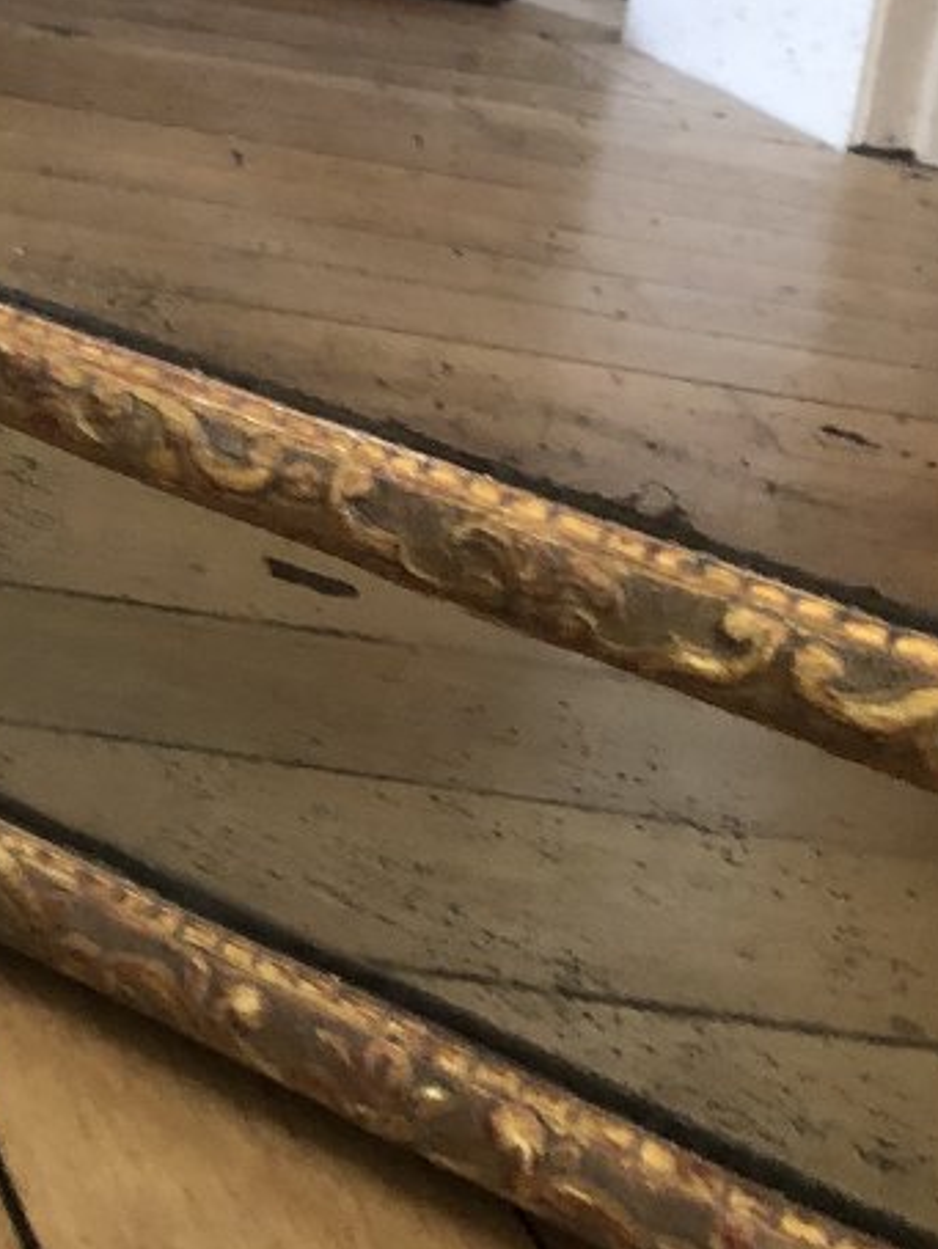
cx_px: 58
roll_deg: -1.2
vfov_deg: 23.4
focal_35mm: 74
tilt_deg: -14.2
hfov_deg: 19.5
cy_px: -352
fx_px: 2671
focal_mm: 4
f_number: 1.8
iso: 80
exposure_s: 1/5
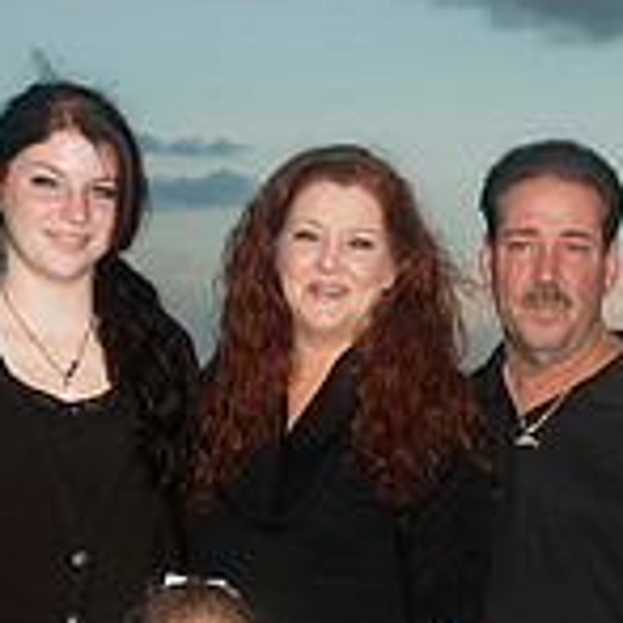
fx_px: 2769
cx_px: 345
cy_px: 759
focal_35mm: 136
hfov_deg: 12.8
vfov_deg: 12.5
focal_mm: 35
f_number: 5.6
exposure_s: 1/125
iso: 100
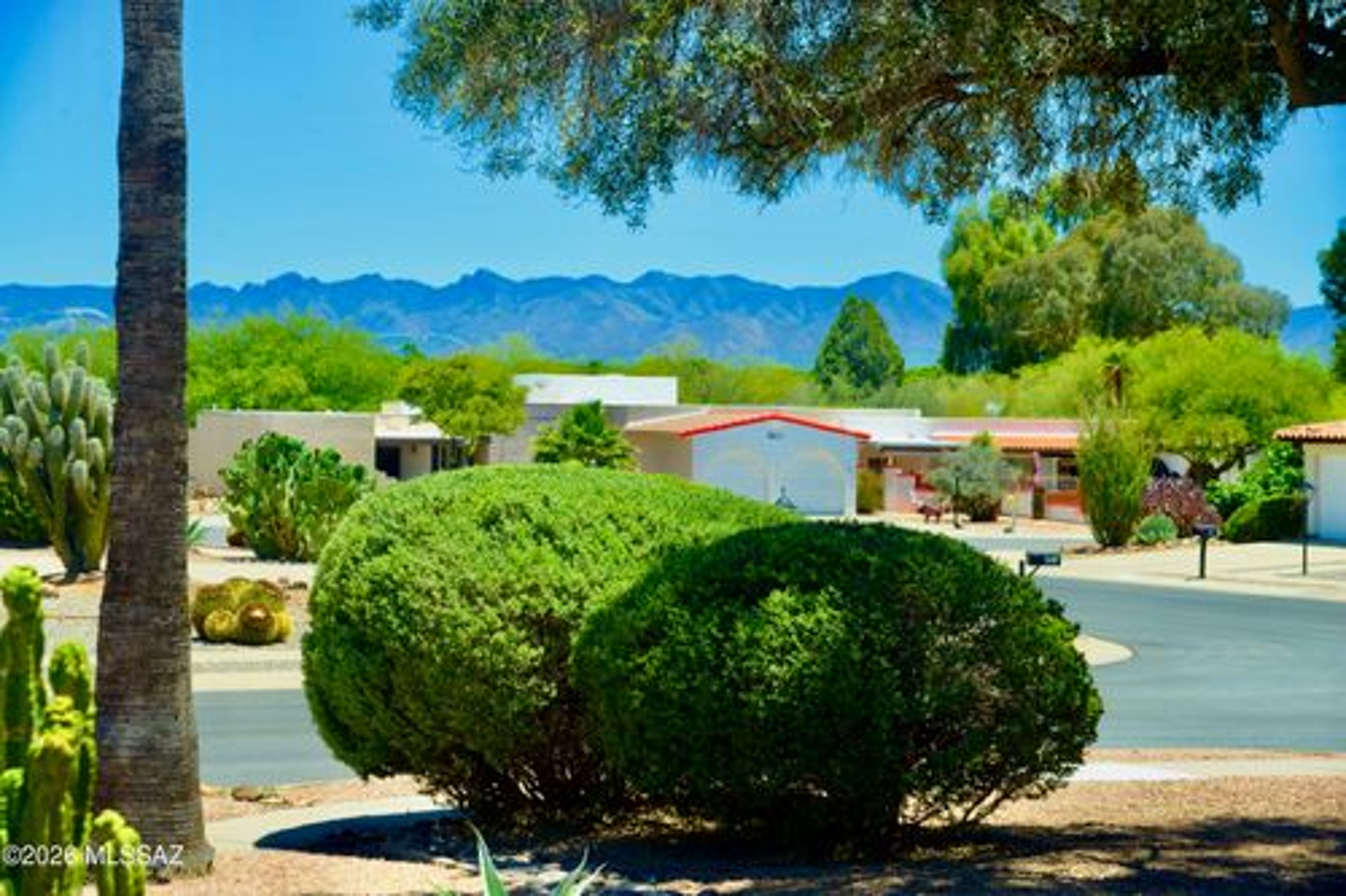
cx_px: 673
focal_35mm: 70
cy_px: 448
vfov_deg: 19.4
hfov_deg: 28.9
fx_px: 2616
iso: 160
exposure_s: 1/200
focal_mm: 70
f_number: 10
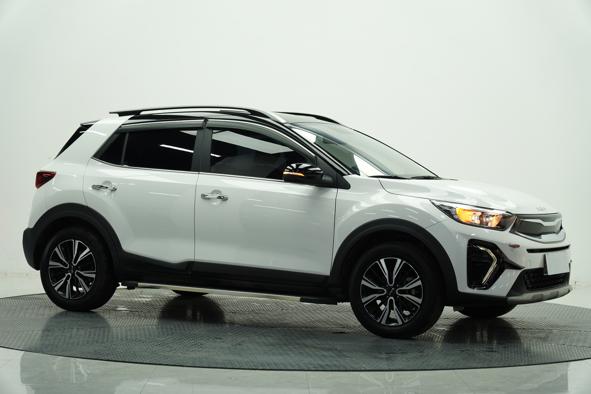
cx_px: 296
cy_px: 197
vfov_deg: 17.2
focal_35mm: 80
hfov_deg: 25.5
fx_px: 1305
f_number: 2.8
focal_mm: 53
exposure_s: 1/160
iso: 160
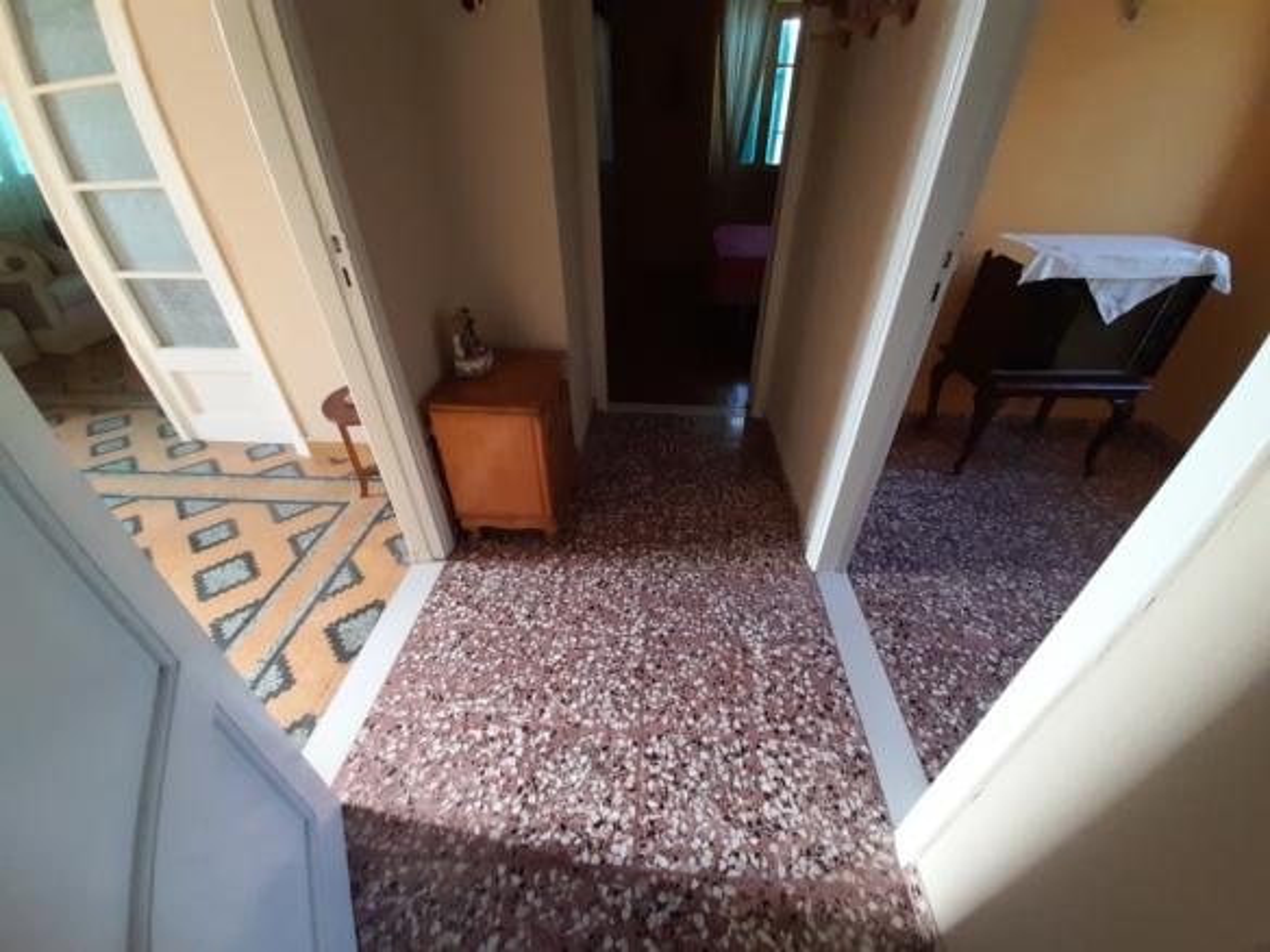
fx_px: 477
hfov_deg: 106.2
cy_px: 476
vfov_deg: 89.9
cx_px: 635
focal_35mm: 13
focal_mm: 1.42
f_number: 2.2
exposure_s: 1/50
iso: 200
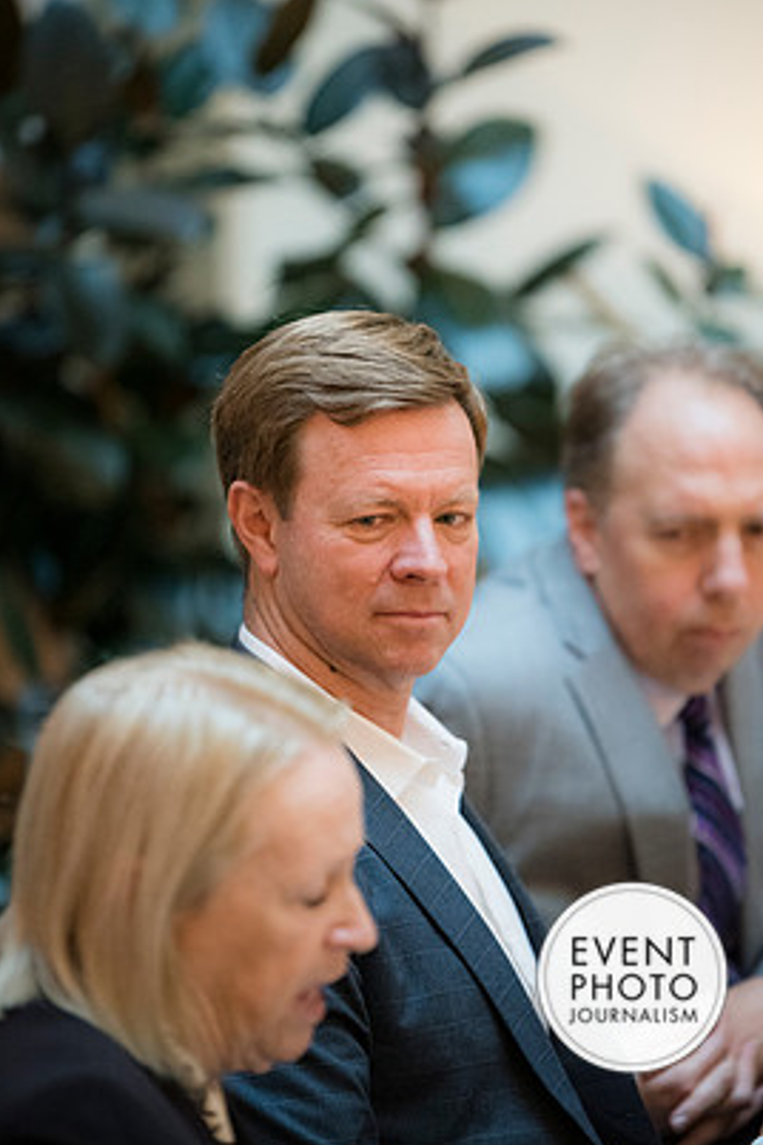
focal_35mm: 224
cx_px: 393
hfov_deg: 6.1
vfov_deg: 9.2
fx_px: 7121
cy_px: 521
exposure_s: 1/125
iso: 6400
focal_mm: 200
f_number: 2.8
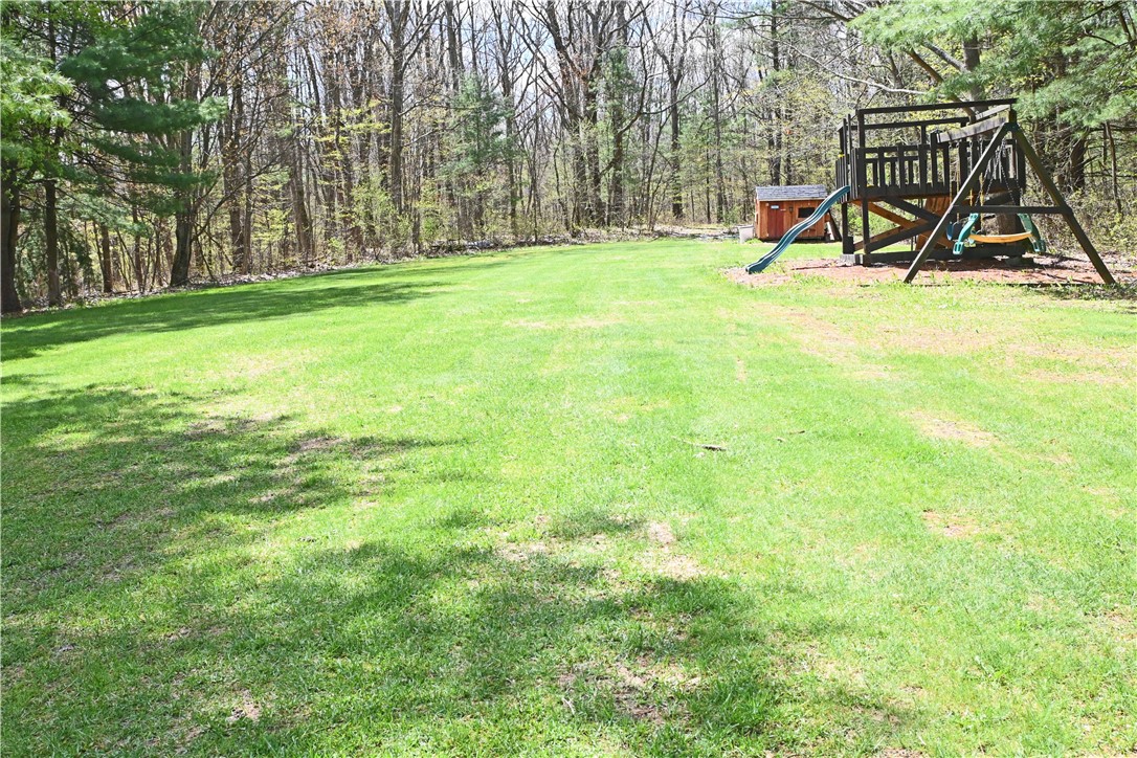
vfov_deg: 34.8
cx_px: 568
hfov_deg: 50.4
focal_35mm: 38
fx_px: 1208
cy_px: 379
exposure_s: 1/1000
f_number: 9
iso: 1600
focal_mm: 25.5
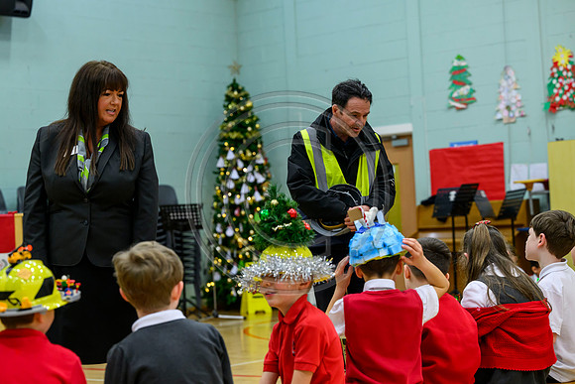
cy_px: 192
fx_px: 1294
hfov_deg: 25.1
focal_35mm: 81
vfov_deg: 16.9
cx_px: 288
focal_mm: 81
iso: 2500
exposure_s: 1/200
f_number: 4
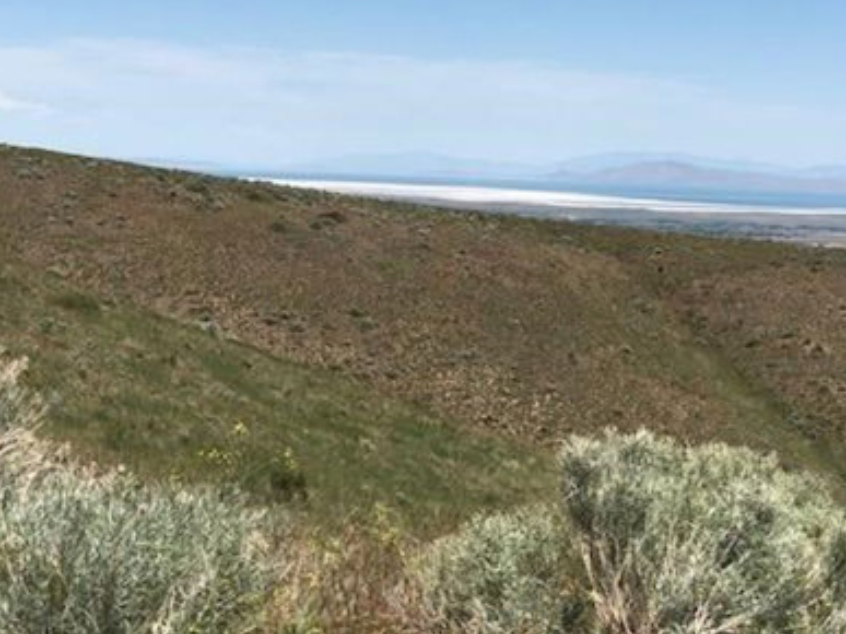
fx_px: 2101
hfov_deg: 22.6
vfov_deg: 17.0
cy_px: 120
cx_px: 588
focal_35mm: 86
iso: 16
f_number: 2.4
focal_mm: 6
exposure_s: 1/1919
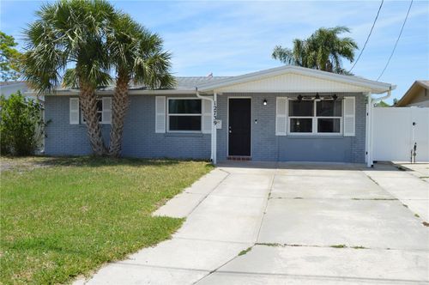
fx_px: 411
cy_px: 142
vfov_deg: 38.3
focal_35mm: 34
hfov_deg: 55.2
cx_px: 214
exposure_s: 1/250
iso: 100
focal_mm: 23
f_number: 8
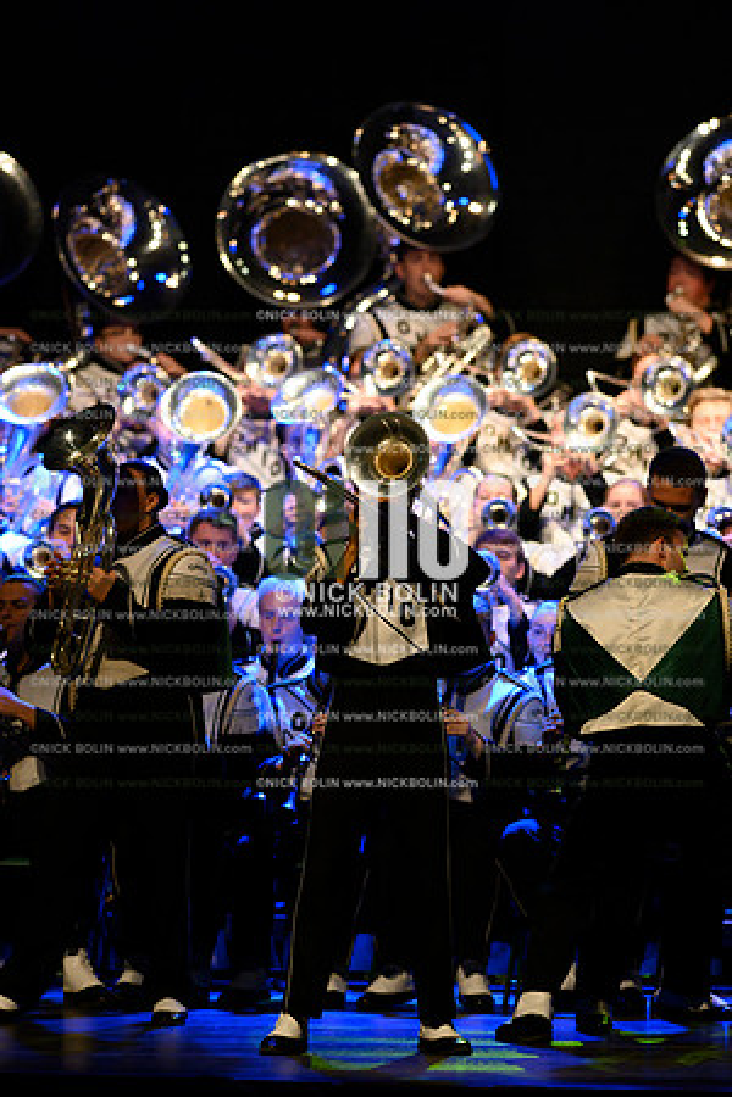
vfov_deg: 6.9
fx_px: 9149
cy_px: 548
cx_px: 366
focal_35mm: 300
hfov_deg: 4.6
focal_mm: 300
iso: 5000
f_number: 4
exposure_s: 1/500
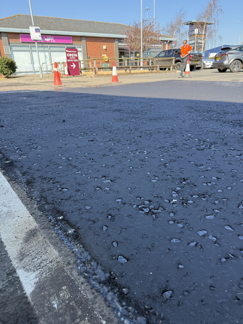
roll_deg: +3.3
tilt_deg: -21.2
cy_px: 162
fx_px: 225
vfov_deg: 71.6
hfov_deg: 56.8
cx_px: 122
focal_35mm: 24
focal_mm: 6.76
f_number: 1.78
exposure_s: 1/1174
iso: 100
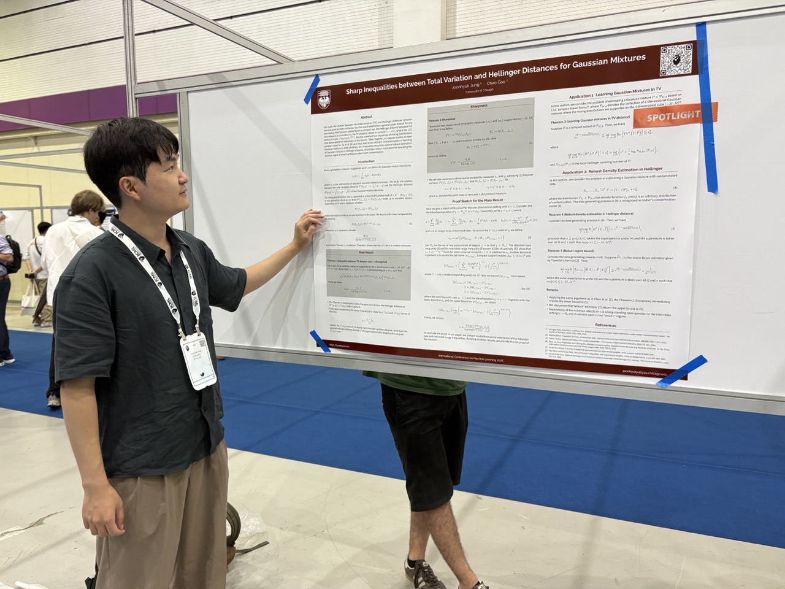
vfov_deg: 53.1
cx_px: 392
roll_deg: -2.7
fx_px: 590
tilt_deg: -4.0
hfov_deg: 67.3
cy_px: 294
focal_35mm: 26
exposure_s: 1/60
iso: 160
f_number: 1.6
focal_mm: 5.96
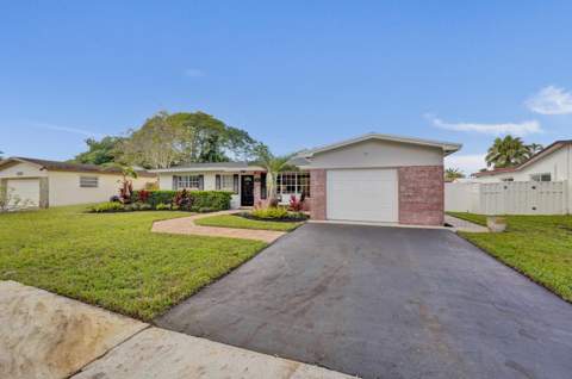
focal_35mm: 14
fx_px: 222
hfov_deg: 104.4
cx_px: 286
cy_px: 190
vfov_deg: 81.0
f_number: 9
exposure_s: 1/500
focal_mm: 14
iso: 1250
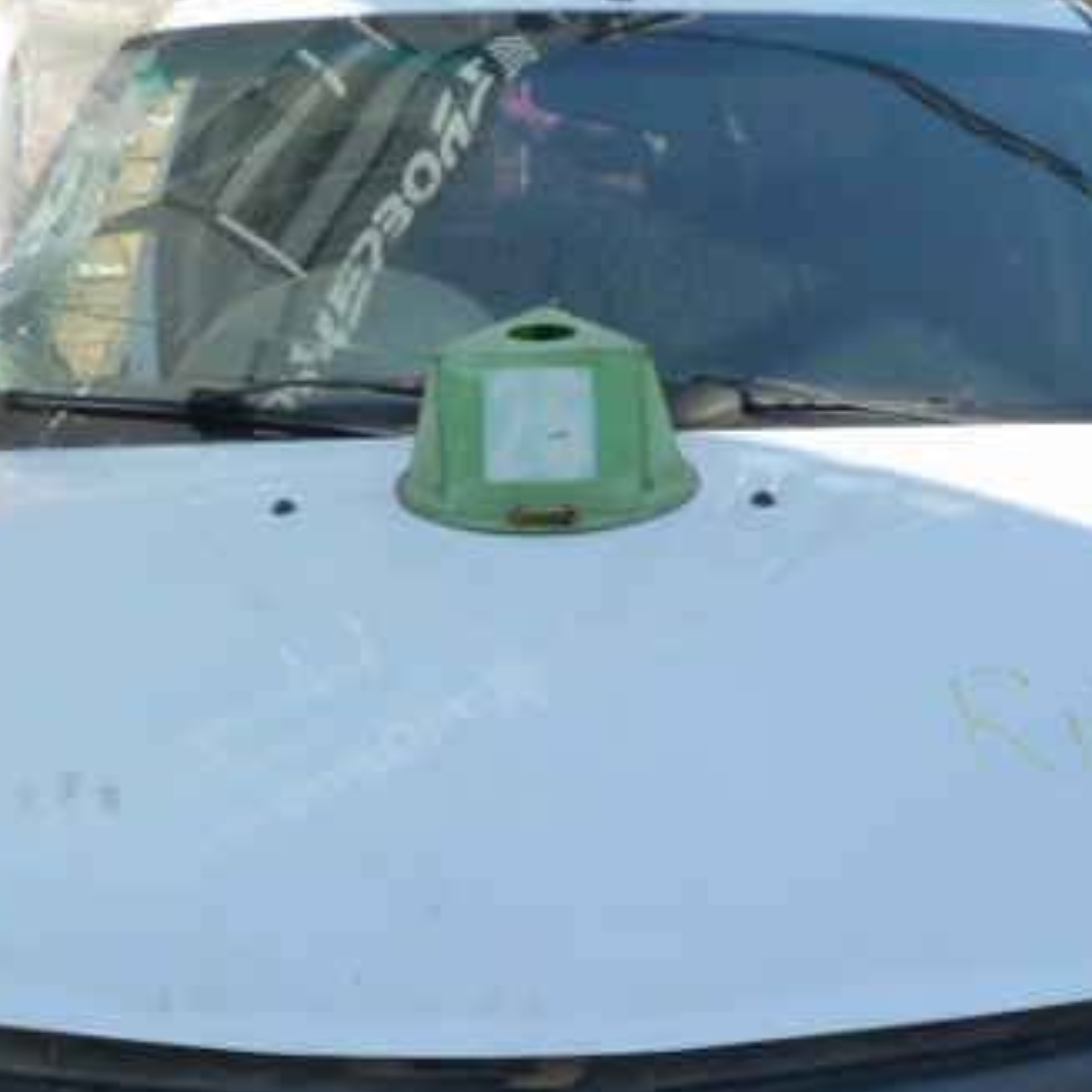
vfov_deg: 30.6
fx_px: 1927
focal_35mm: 54
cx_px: 601
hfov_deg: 31.6
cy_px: 918
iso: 125
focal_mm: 4.5
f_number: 4.5
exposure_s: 1/250
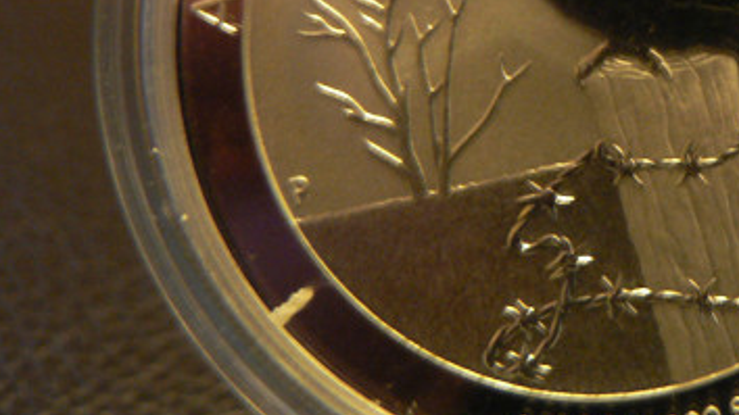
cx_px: 635
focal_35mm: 71
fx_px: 1391
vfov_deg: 16.7
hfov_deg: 28.8
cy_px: 29
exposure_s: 1/4
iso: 200
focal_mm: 6
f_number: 2.8
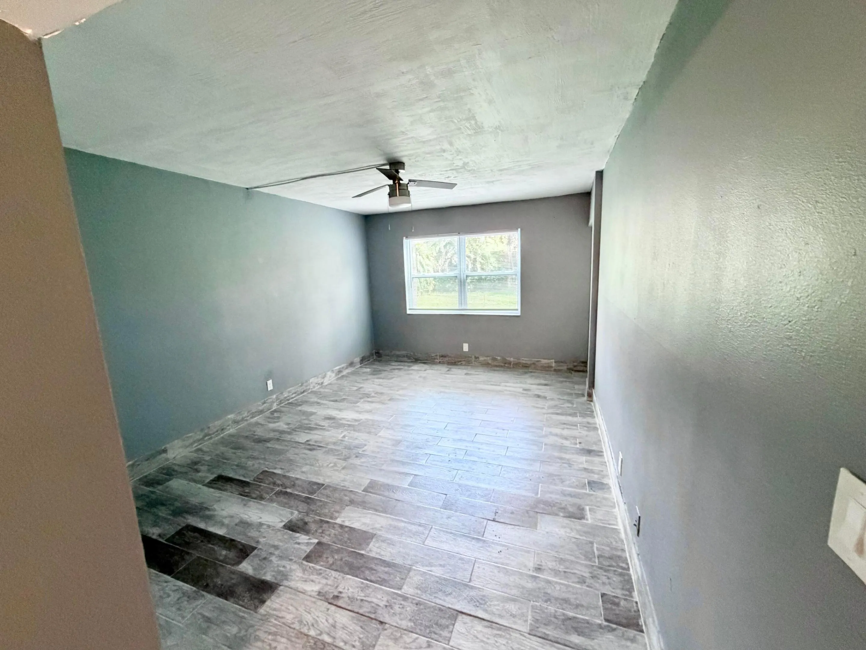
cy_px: 325
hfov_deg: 102.1
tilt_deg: -7.4
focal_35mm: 14
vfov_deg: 85.7
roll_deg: +1.7
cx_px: 433
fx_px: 350
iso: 500
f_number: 2.2
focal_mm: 2.22
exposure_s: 1/60
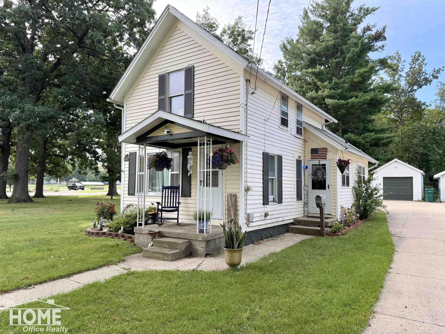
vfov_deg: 56.8
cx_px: 222
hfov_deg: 71.6
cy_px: 167
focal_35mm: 24
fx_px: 309
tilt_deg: +3.4
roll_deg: -0.1
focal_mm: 6.76
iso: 100
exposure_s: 1/1018
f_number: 1.78
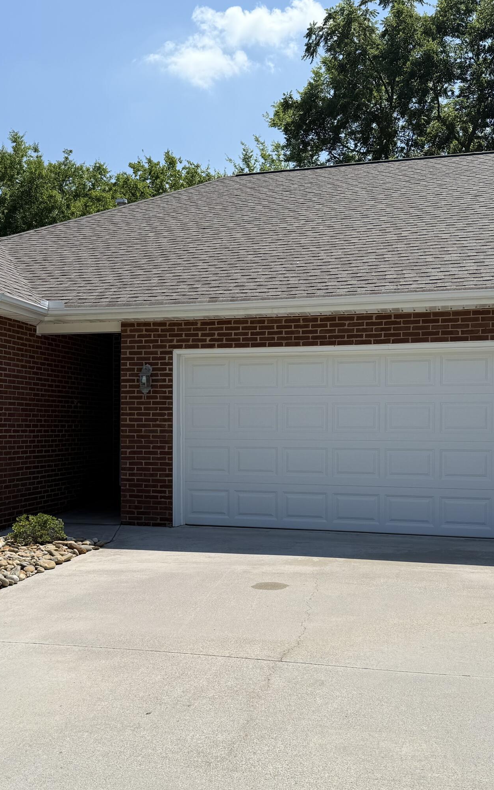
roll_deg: -0.6
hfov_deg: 33.5
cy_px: 426
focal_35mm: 38
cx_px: 197
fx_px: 819
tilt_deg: -0.1
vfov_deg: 51.5
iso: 80
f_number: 1.78
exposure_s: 1/5714
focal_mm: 6.76
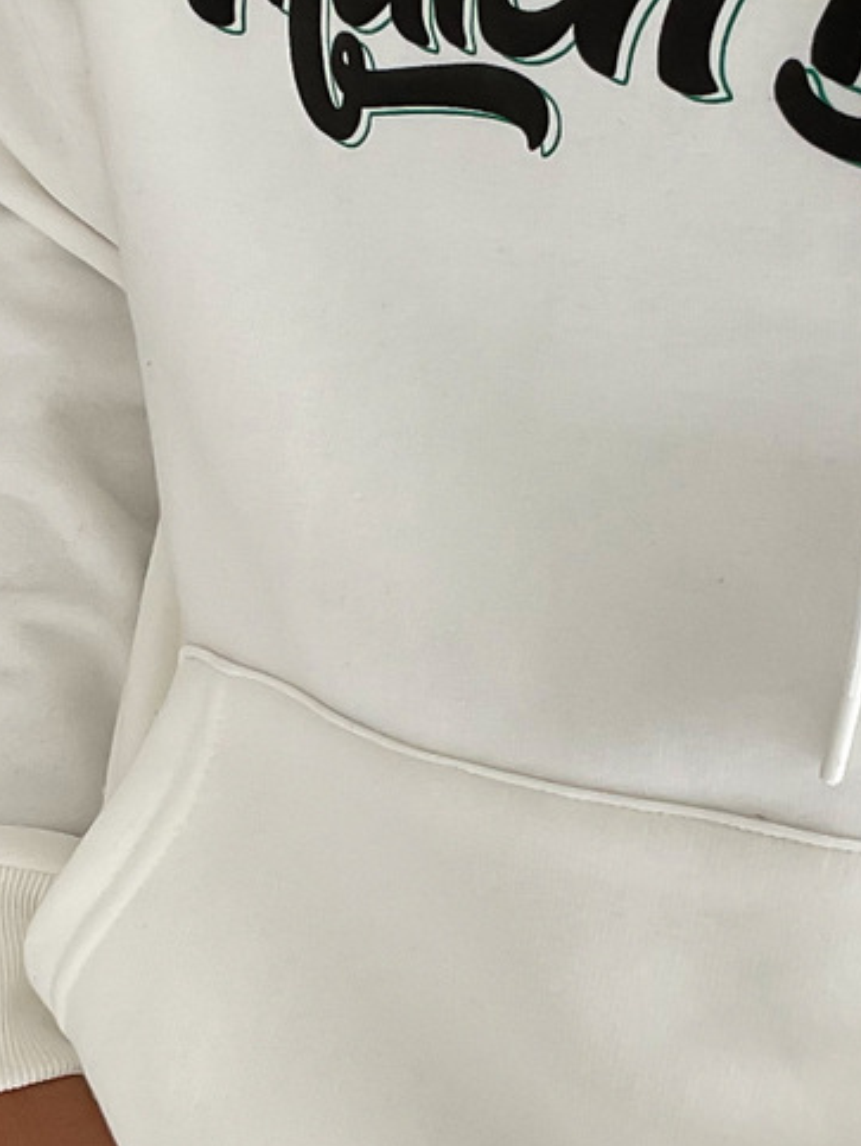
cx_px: 496
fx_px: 3180
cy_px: 643
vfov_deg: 20.4
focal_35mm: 96
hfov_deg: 15.4
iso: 32
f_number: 1.8
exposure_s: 1/120
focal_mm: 3
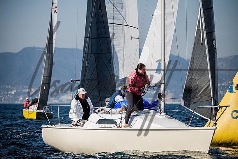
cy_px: 79
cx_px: 117
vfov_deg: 6.3
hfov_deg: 9.5
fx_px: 1438
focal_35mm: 218
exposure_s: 1/5000
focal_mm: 210
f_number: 5
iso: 400
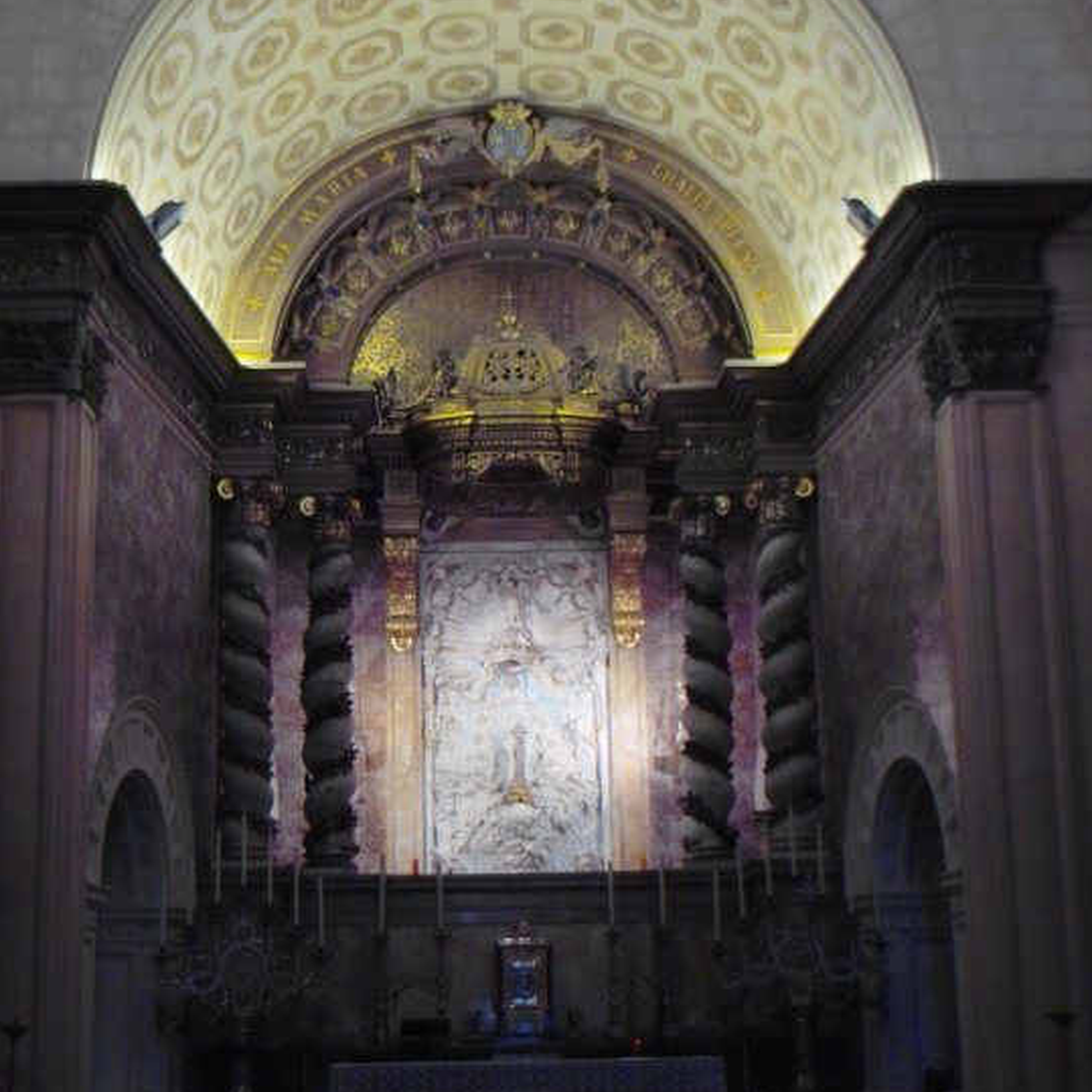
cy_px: 602
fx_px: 1963
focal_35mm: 55
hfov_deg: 31.1
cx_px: 524
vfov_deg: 31.1
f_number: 4
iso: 400
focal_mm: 24
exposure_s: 1/25
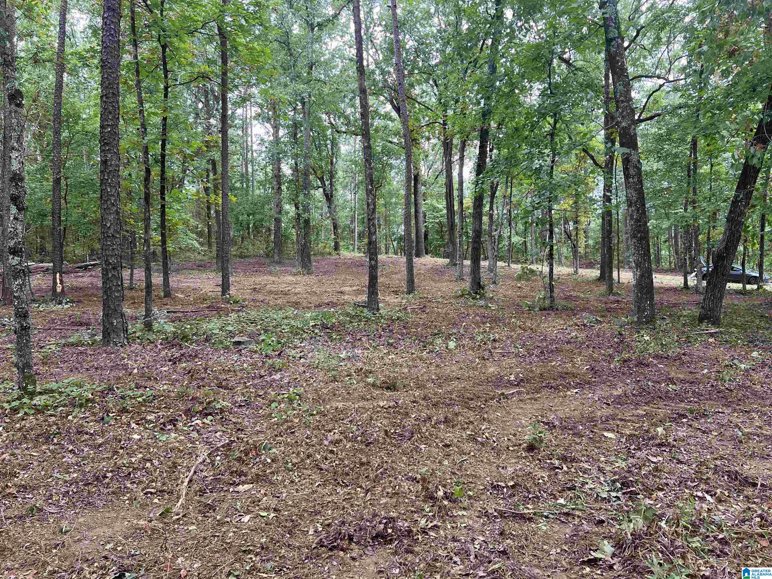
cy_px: 290
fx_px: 580
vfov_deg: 53.1
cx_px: 386
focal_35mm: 26
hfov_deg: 67.3
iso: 100
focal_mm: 5.7
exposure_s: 1/121
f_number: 1.5
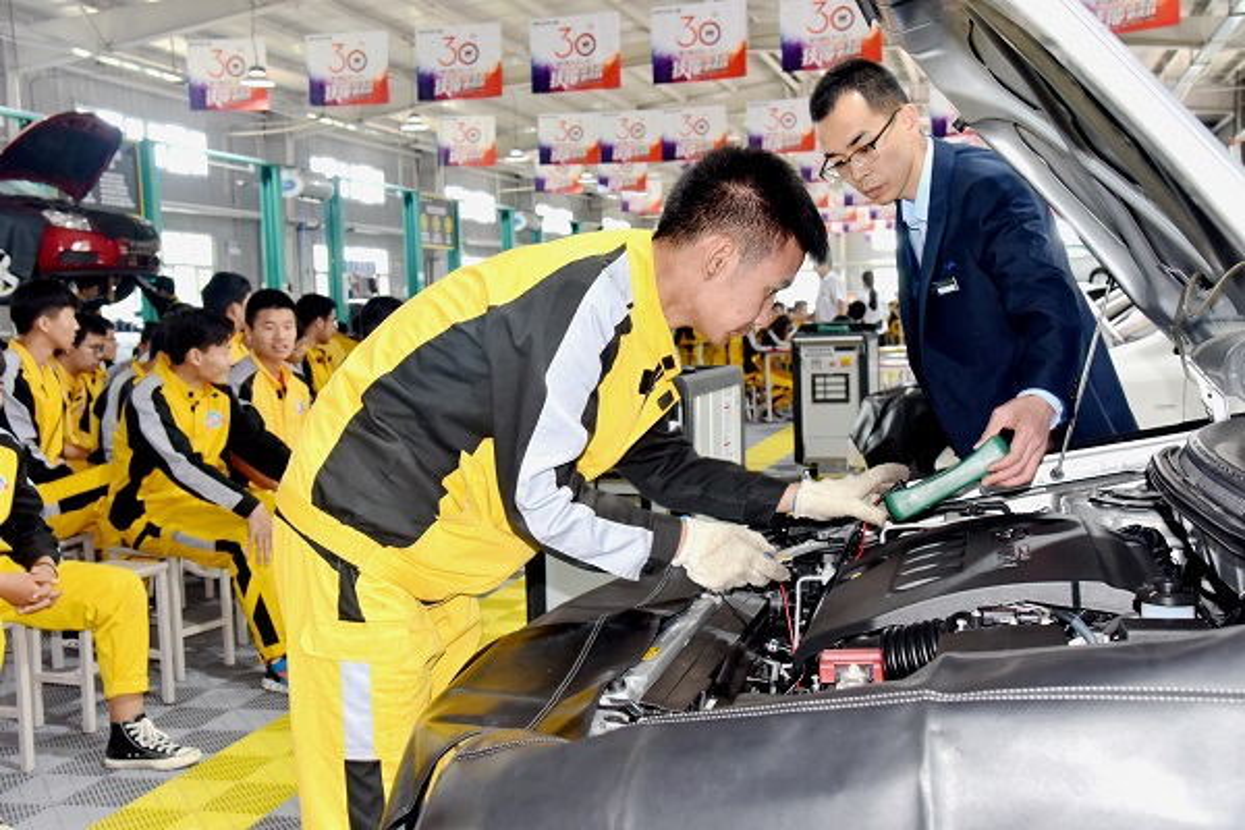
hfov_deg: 50.7
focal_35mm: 38
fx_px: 1314
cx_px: 622
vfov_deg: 35.1
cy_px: 415
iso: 1600
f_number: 5.6
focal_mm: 38
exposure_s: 1/60
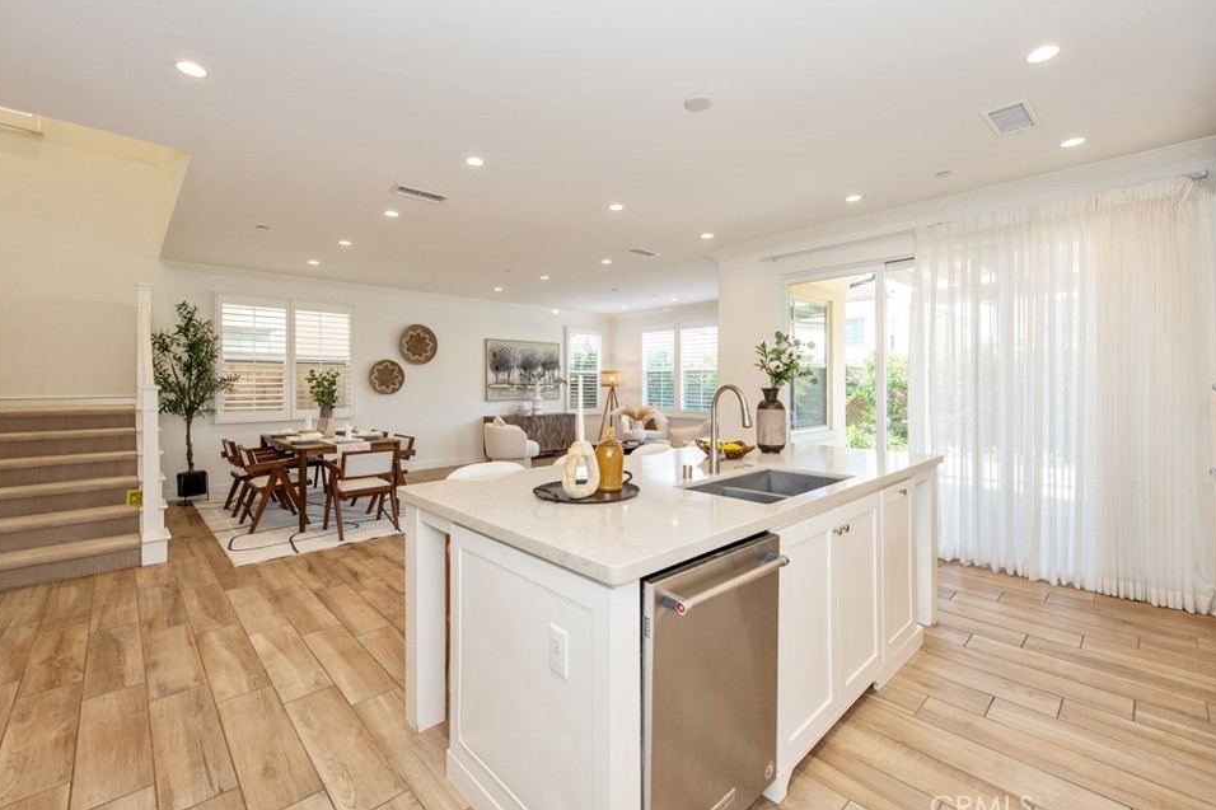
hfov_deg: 100.4
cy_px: 391
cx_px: 602
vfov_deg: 77.3
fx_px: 507
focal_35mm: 15
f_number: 5.6
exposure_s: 1/125
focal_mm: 14
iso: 560
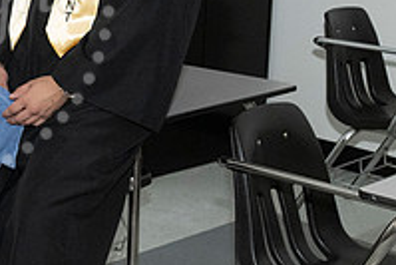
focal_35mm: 102
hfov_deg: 18.9
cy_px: -9
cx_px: -76
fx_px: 1123
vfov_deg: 13.2
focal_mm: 35
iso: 6400
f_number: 8
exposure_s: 1/200
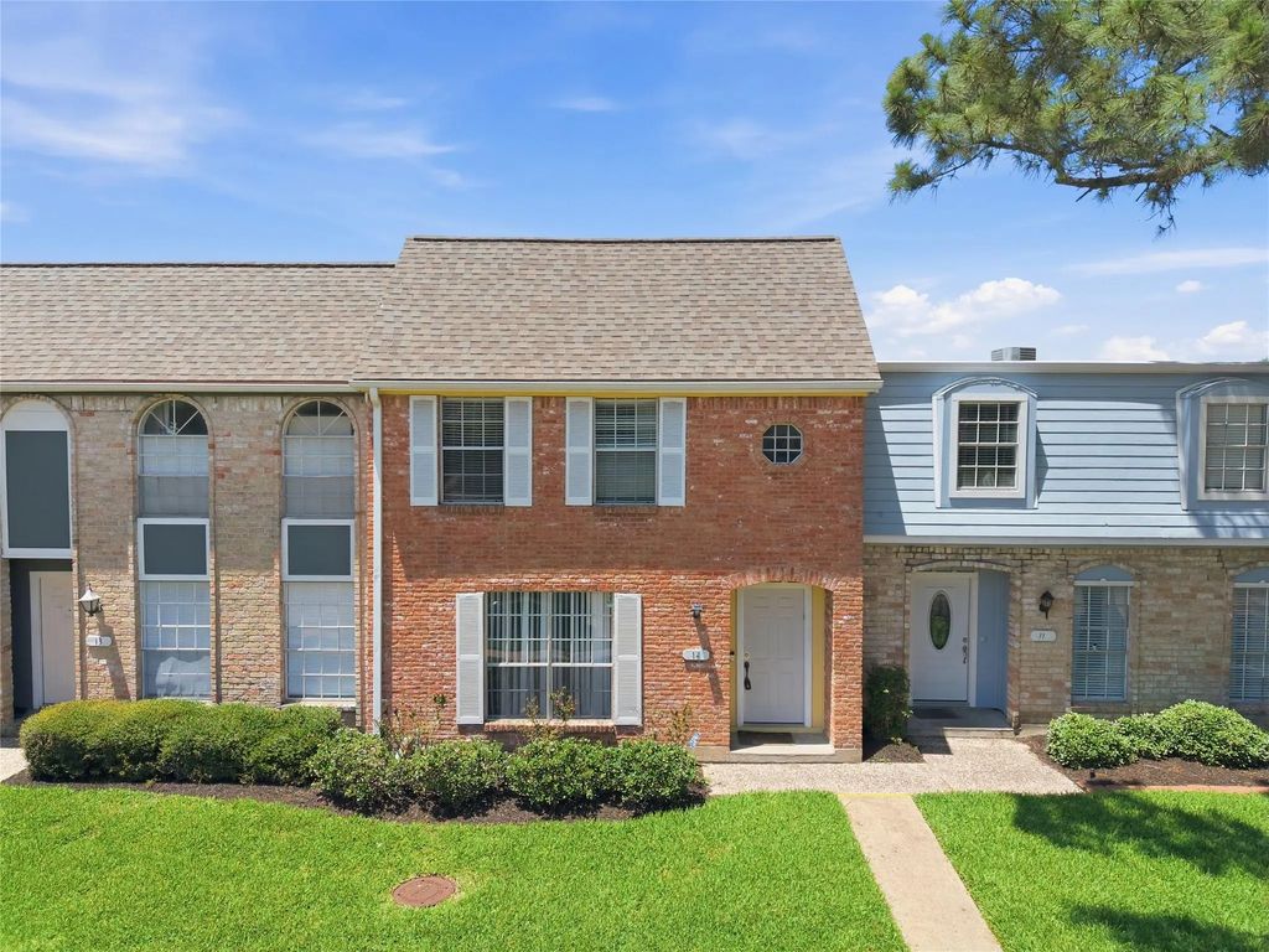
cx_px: 634
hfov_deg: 71.6
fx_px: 880
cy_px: 476
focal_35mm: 24
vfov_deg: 56.8
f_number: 1.8
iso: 230
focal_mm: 8.7
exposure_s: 1/2500
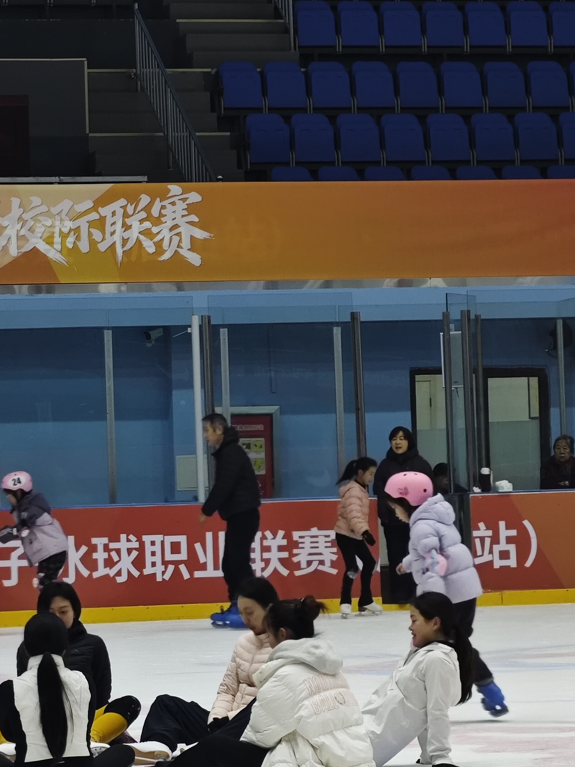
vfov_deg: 12.0
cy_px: 459
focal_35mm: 164
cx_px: 101
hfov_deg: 9.0
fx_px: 3634
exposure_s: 1/100
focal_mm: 10.1
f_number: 2
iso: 800
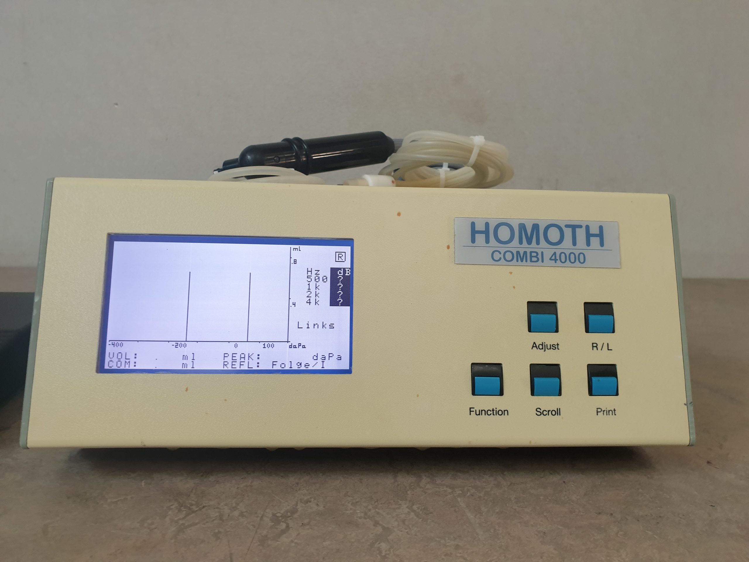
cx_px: 374
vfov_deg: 53.1
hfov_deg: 67.3
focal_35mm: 26
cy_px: 281
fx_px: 563
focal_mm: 4.3
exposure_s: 1/50
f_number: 2.4
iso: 160
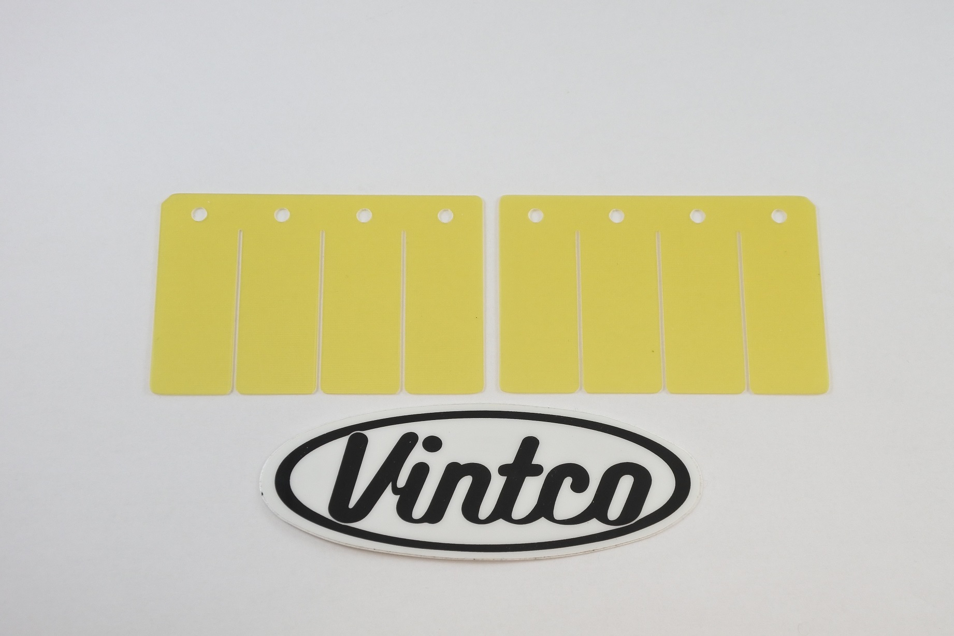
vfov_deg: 29.2
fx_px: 1219
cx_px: 477
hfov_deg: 42.7
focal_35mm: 46
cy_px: 318
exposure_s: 1/160
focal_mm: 17.2
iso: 400
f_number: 4.5
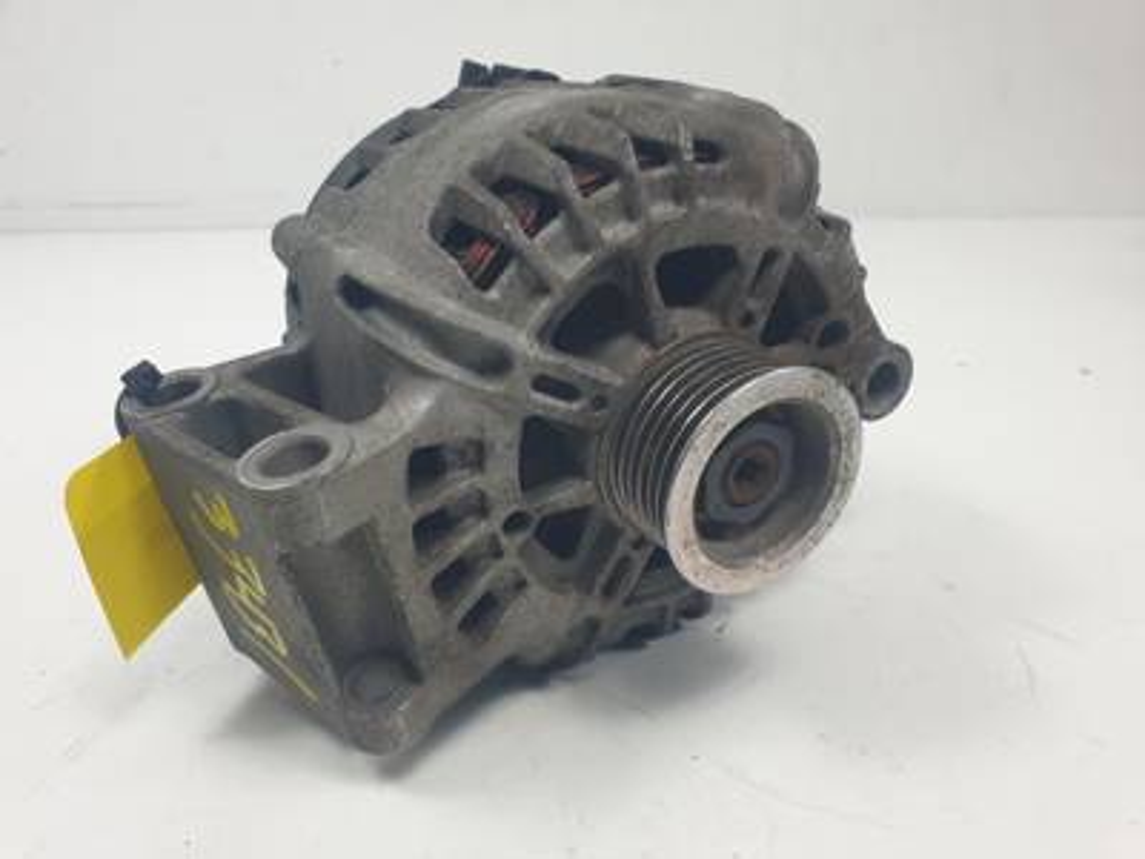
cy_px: 430
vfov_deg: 53.1
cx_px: 572
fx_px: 860
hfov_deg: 67.3
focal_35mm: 26
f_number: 2.4
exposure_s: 1/172
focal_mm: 4.3
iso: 50
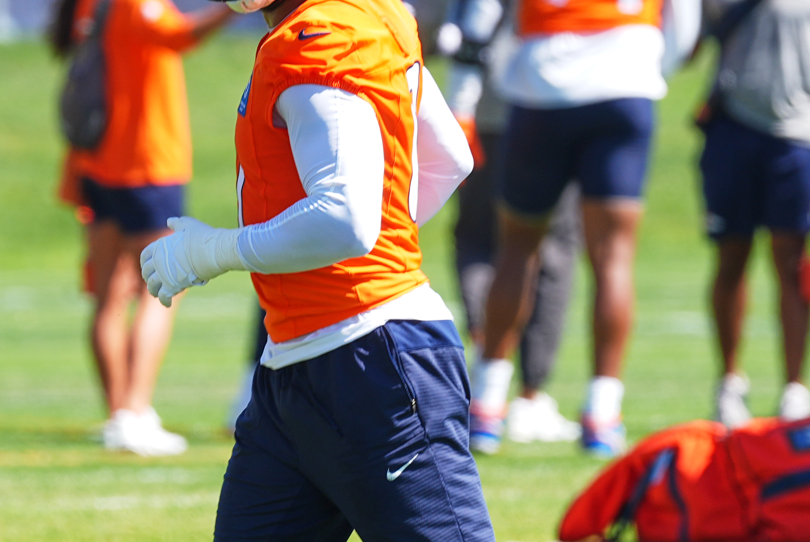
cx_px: 338
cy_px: 164
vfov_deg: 1.0
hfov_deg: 1.5
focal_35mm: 1393
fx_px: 31372
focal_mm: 600
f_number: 8
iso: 200
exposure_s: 1/320
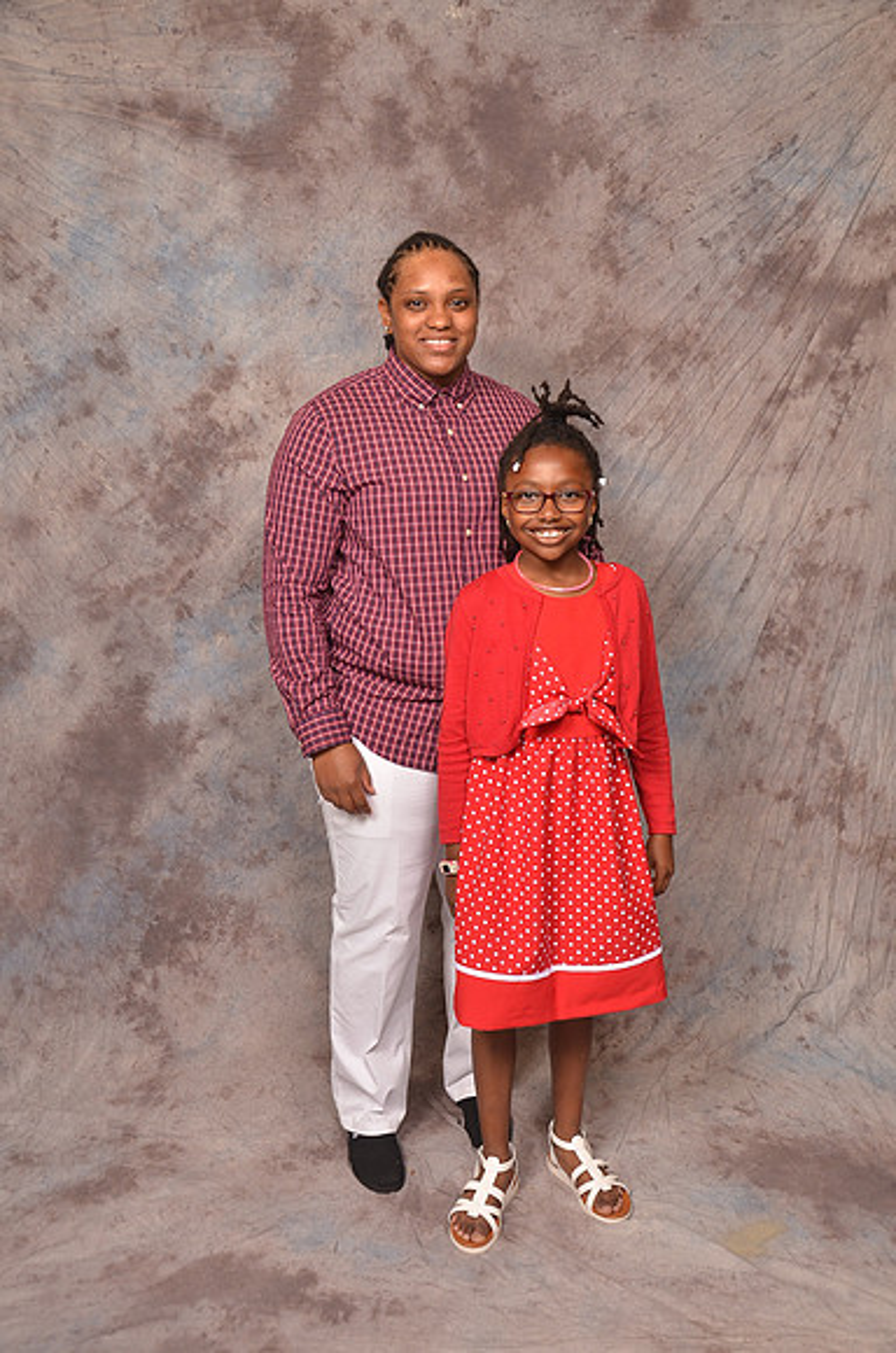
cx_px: 448
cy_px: 676
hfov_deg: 36.7
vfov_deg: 53.2
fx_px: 1350
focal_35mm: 36
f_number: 5.6
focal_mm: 24
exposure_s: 1/60
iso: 200
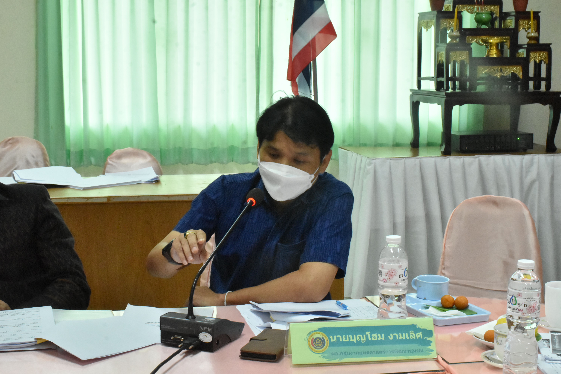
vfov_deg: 20.2
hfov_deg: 29.9
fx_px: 1052
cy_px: 187
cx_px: 280
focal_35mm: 68
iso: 3200
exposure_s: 1/30
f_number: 18
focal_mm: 45
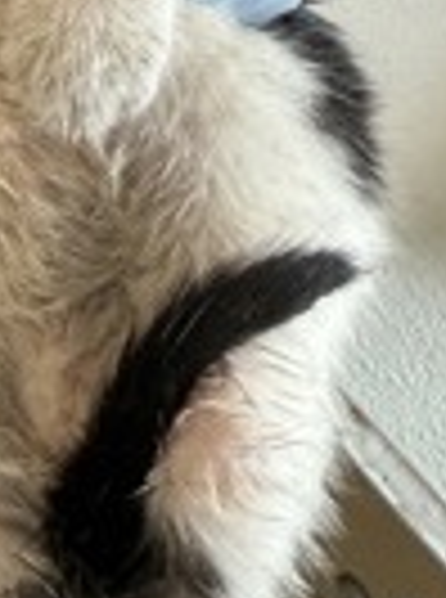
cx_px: 128
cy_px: -18
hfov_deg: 19.2
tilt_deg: -32.4
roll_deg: -1.2
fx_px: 1312
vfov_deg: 24.4
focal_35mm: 76
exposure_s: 1/120
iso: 100
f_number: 2.2
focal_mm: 2.22
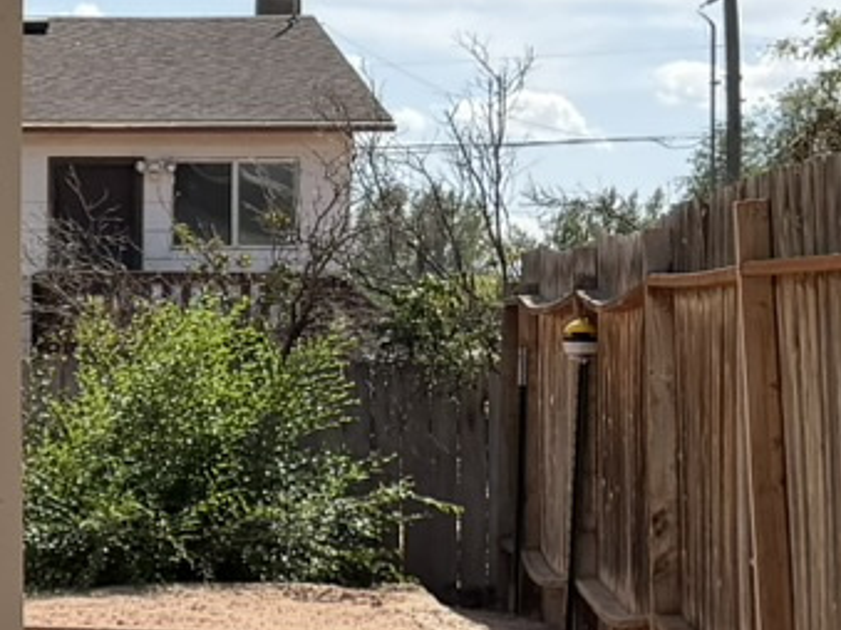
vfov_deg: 10.2
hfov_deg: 12.1
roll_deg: +0.5
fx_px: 3522
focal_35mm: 145
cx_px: -861
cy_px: 255
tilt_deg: +0.8
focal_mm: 6.76
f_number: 1.78
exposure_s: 1/2611
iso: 100
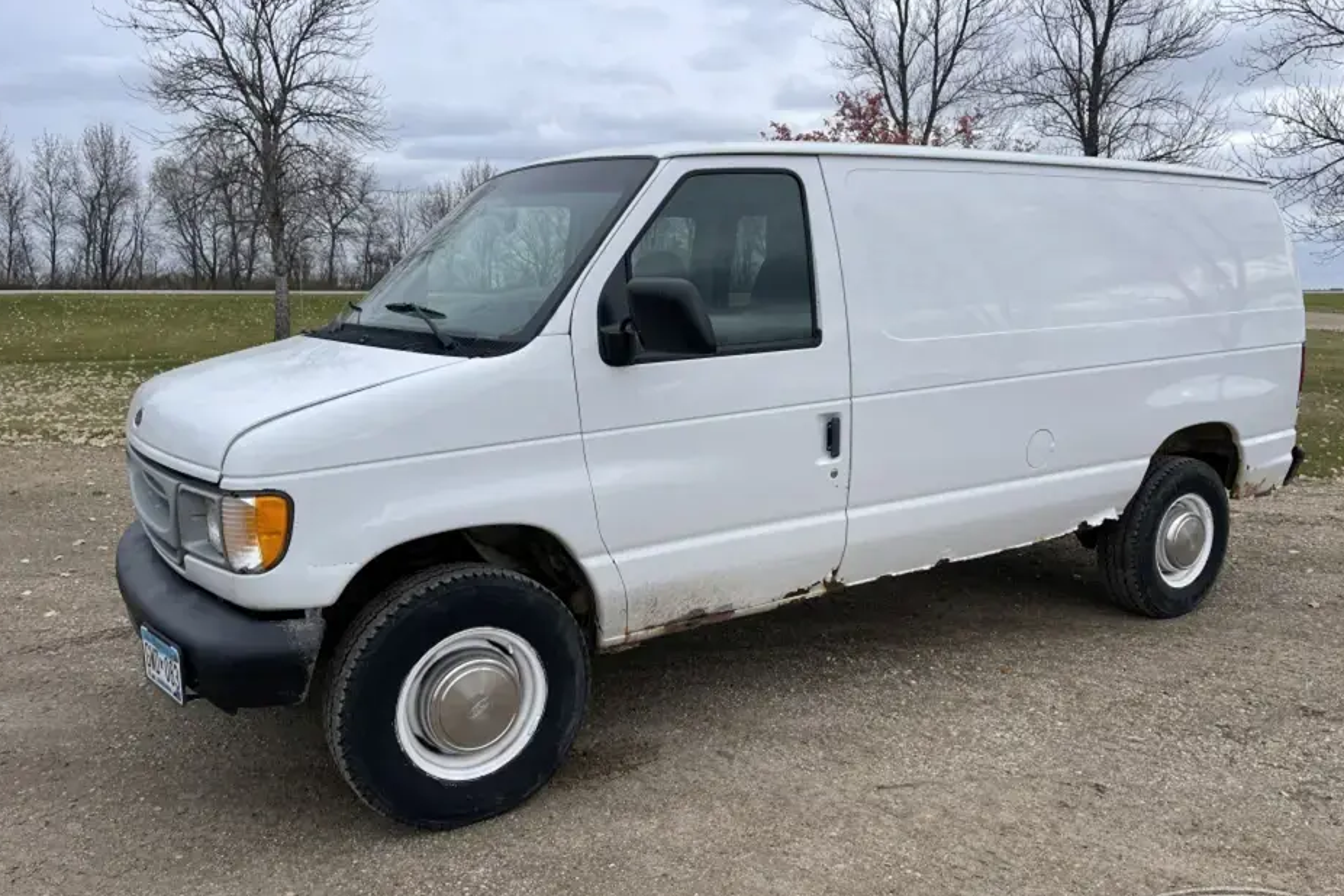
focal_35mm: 28
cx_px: 676
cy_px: 464
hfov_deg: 65.5
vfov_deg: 46.4
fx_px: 1045
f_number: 1.6
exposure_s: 1/1109
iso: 32
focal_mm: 5.1
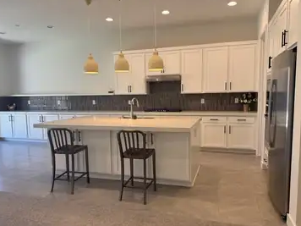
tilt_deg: -3.7
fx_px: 235
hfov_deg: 65.3
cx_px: 149
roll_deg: +1.4
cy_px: 119
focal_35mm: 27
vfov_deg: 51.3
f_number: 1.78
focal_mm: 6.76
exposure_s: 1/120
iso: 125
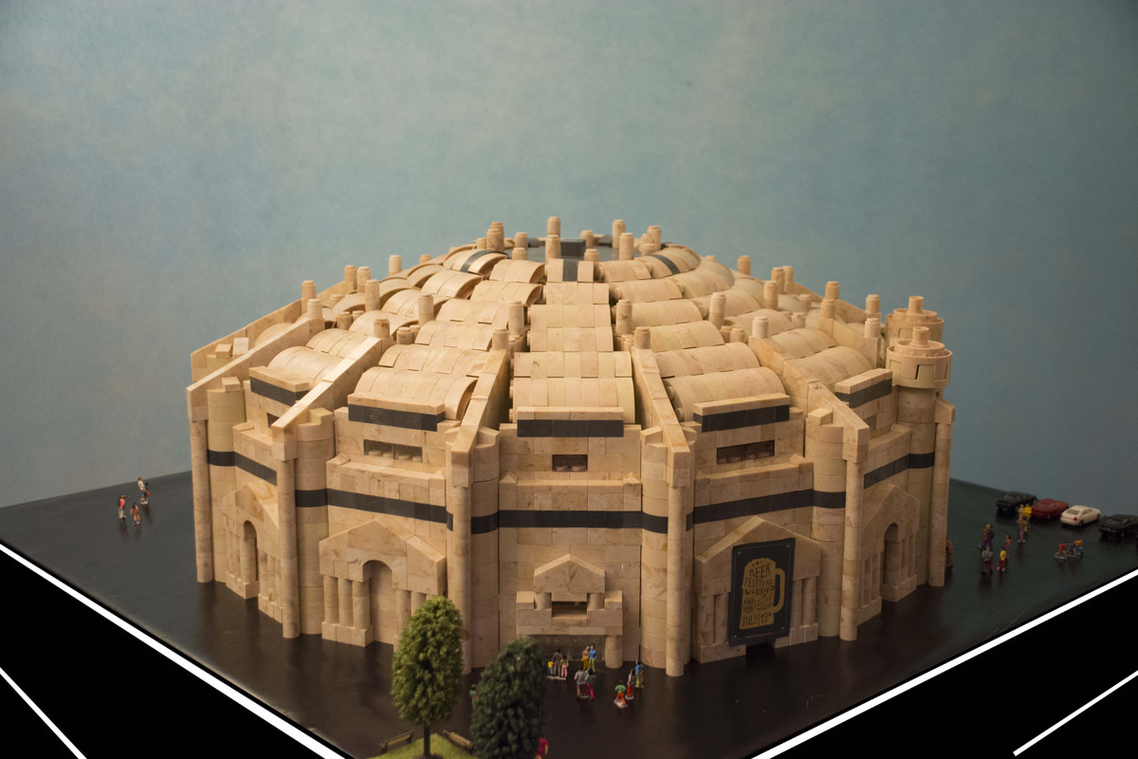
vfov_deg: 28.9
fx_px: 1470
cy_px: 380
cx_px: 569
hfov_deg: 42.3
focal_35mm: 46
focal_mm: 31
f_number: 4
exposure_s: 1/30
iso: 1800
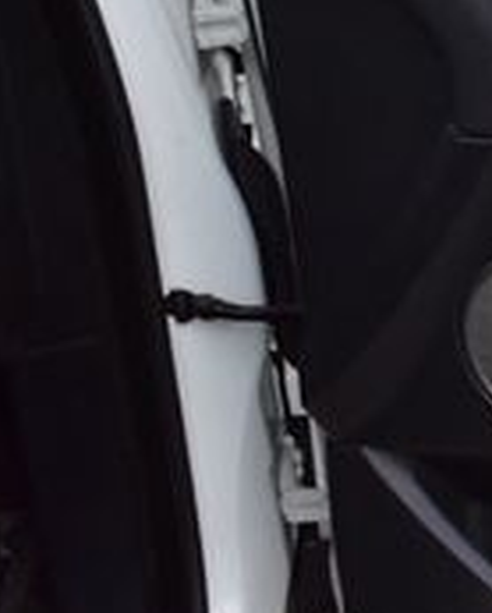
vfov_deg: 18.3
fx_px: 1888
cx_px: 991
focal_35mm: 104
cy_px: 170
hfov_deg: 12.9
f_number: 7.1
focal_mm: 20
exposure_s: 1/25
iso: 400
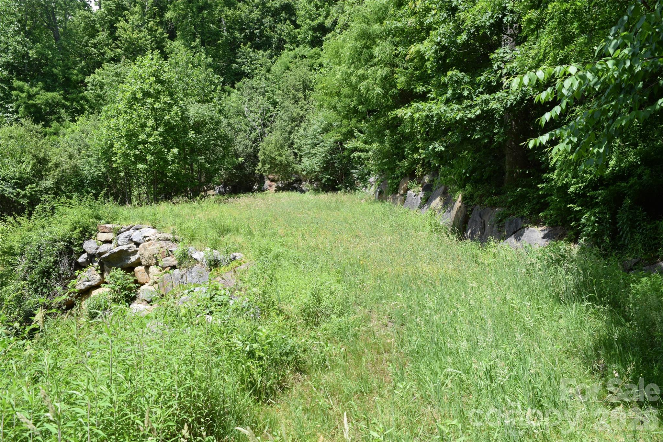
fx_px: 497
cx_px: 332
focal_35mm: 27
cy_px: 221
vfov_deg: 47.9
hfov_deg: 67.4
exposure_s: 1/250
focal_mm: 18
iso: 200
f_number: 8
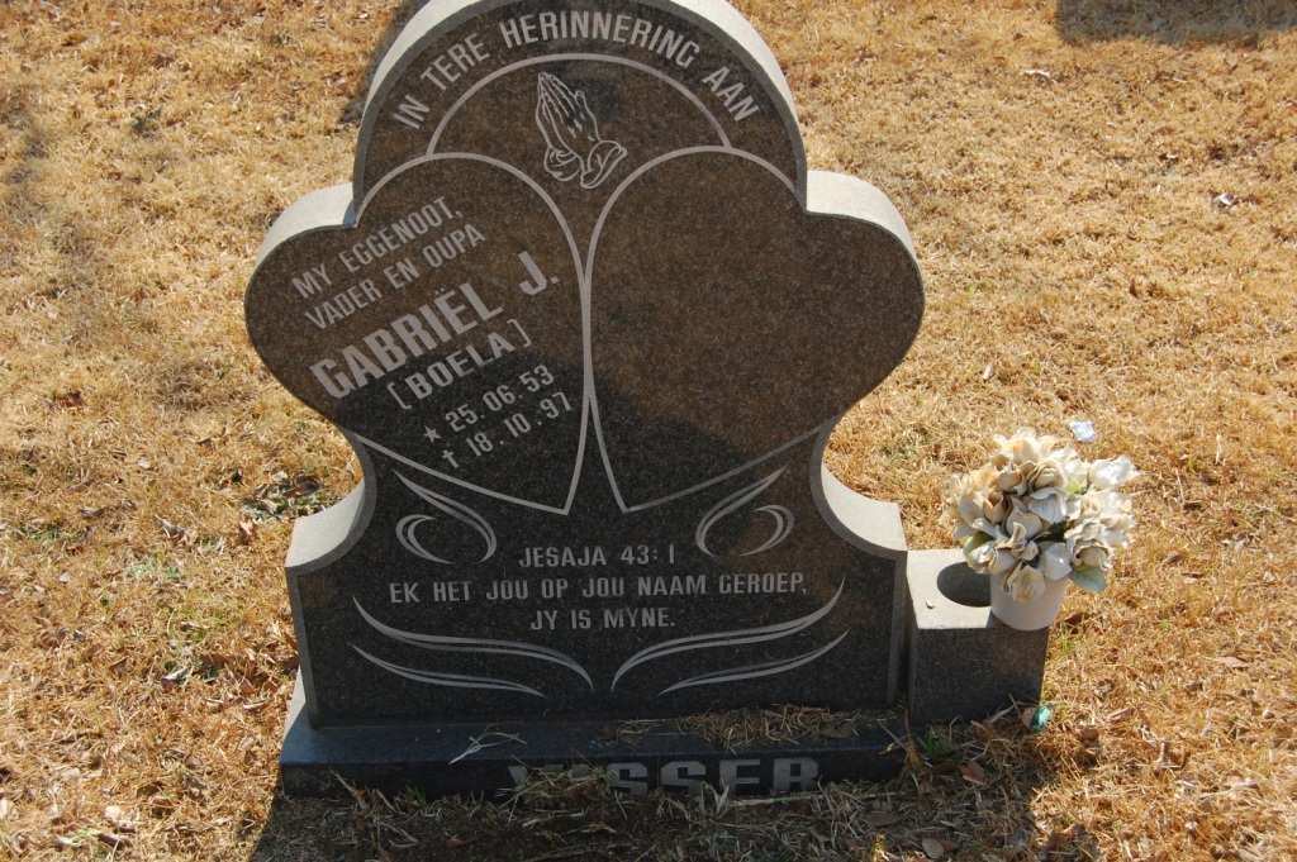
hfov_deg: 41.1
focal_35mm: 48
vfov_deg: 28.0
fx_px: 1728
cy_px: 431
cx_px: 648
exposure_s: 1/500
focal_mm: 32
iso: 400
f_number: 7.1
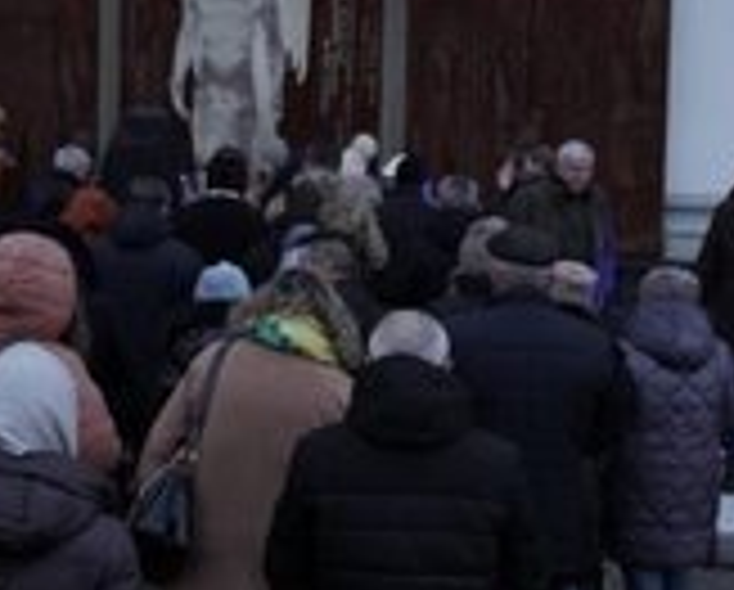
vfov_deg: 22.2
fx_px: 1502
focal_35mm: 69
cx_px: 167
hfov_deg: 27.0
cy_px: 236
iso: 1000
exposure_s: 1/100
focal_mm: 20
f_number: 7.1
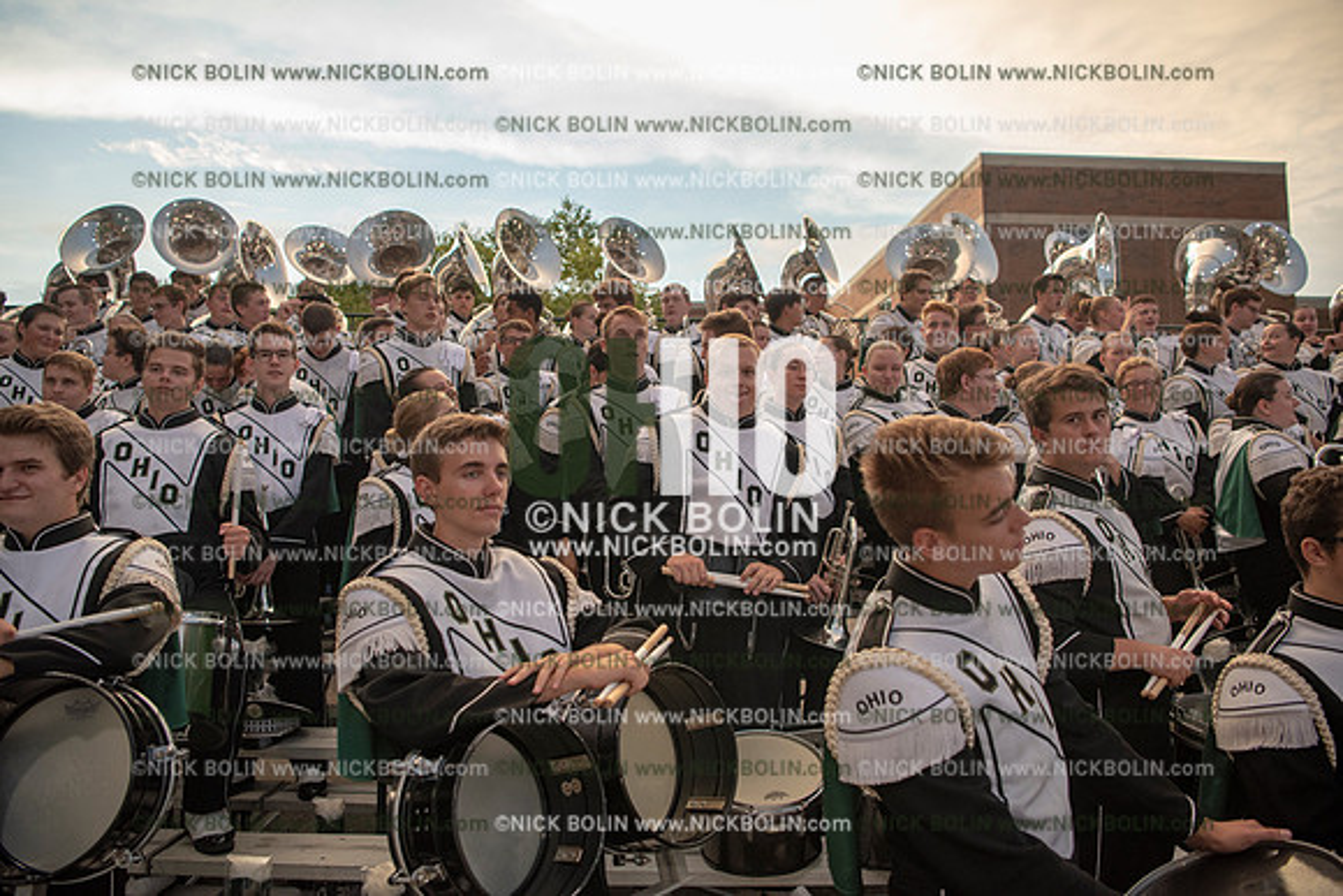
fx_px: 896
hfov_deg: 73.7
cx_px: 672
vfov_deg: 53.2
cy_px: 448
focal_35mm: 24
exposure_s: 1/640
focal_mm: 24
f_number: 3.2
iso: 800
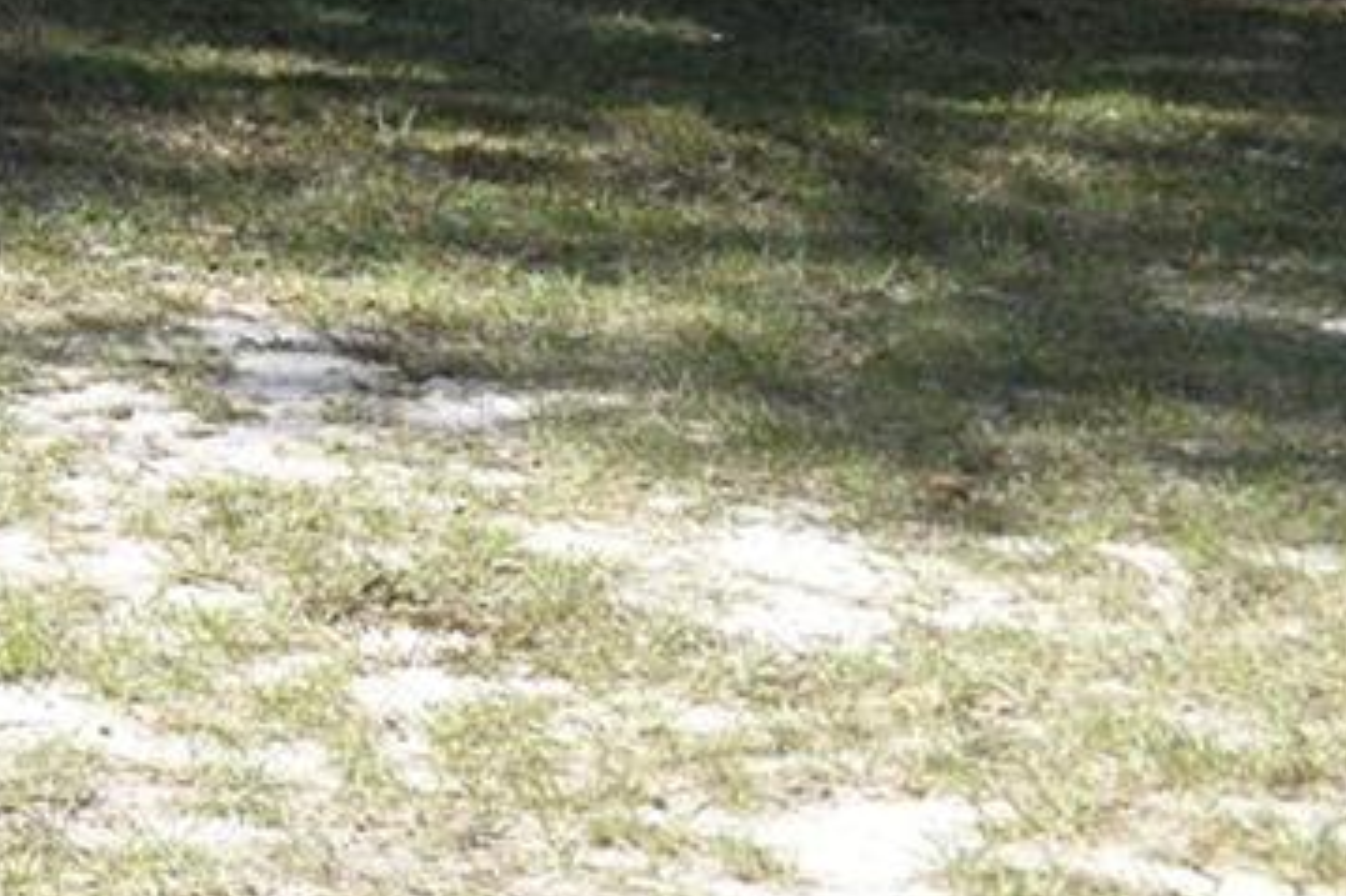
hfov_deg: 12.1
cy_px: -671
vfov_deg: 9.0
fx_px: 5493
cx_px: -1511
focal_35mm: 147
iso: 200
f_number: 8
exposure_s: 1/250
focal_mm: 22
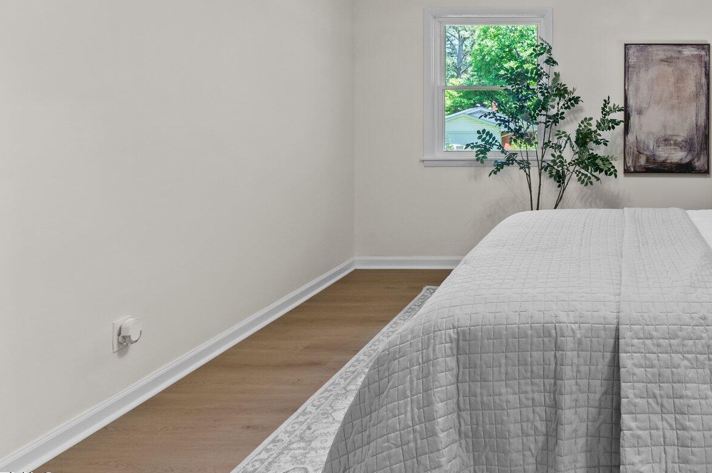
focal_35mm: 26
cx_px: 609
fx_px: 514
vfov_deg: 47.3
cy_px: 109
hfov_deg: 61.2
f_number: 6.3
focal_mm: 15
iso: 400
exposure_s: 1/6
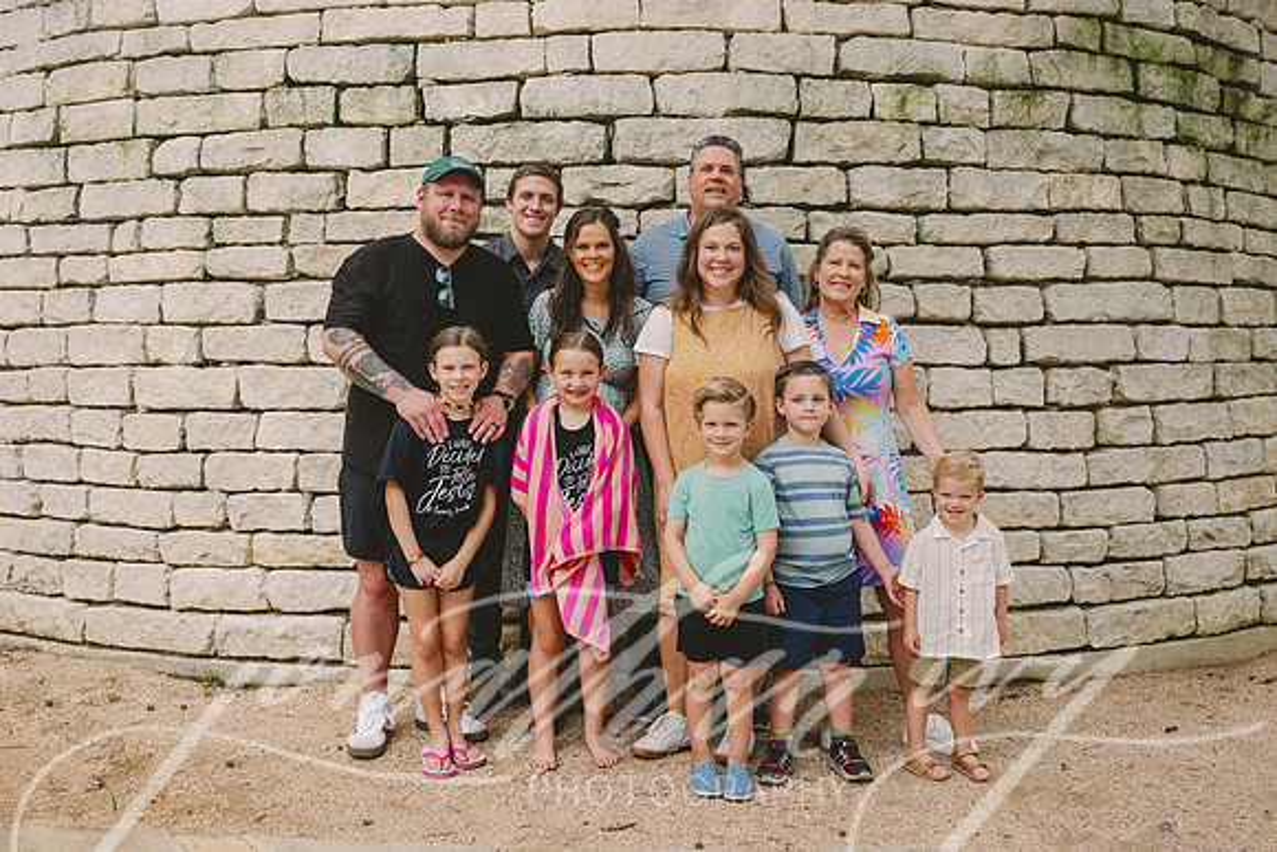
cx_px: 638
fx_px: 1313
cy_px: 426
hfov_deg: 51.9
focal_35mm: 37
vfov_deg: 36.0
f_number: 3.5
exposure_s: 1/1250
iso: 800
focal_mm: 37
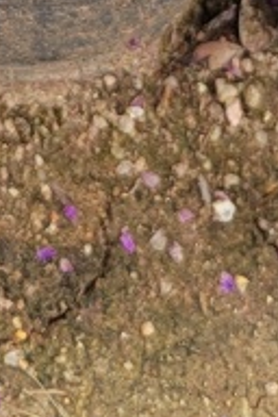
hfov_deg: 10.1
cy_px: -477
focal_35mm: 133
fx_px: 1540
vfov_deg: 12.9
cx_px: -63
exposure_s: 1/100
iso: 230
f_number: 1.9
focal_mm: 5.52
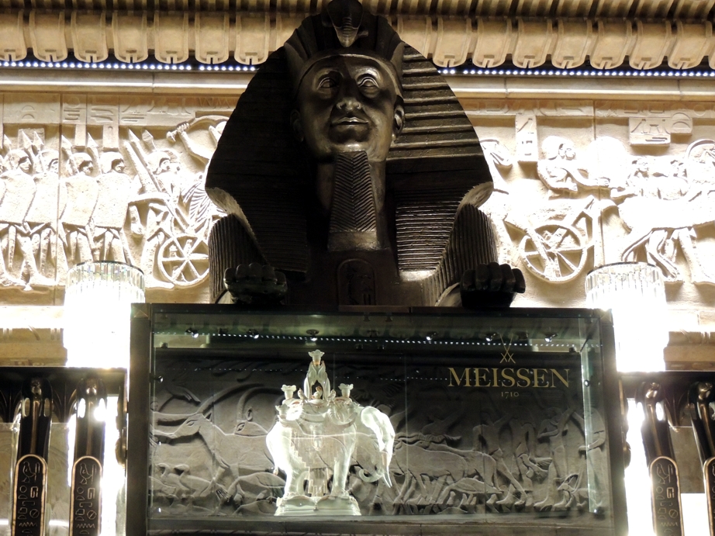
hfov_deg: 19.6
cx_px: 358
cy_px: 268
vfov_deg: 14.8
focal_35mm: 100
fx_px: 2065
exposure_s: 1/20
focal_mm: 17.8
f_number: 4.1
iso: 800
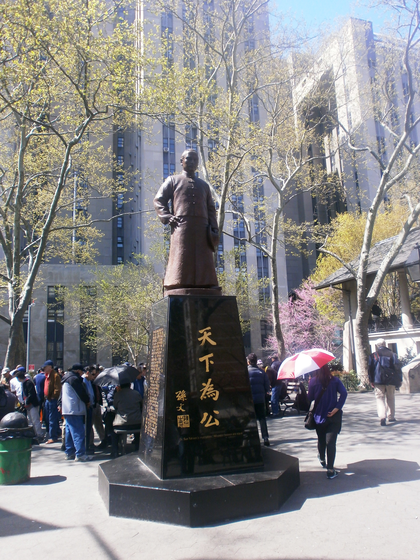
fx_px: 437
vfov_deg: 65.3
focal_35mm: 27
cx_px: 210
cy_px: 280
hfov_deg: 51.4
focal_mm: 4.8
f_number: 10
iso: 100
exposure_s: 1/40
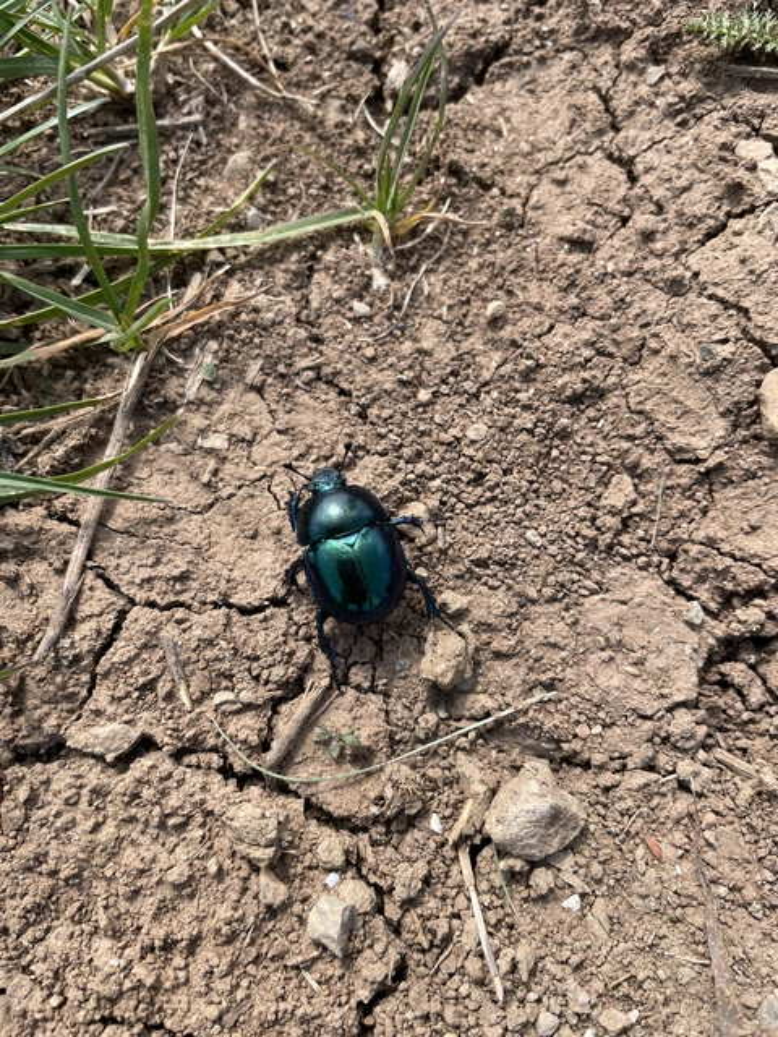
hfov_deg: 53.1
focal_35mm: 26
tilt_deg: -76.0
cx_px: 389
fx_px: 779
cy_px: 518
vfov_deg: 67.3
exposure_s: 1/1366
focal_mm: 4.2
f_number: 1.6
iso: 32
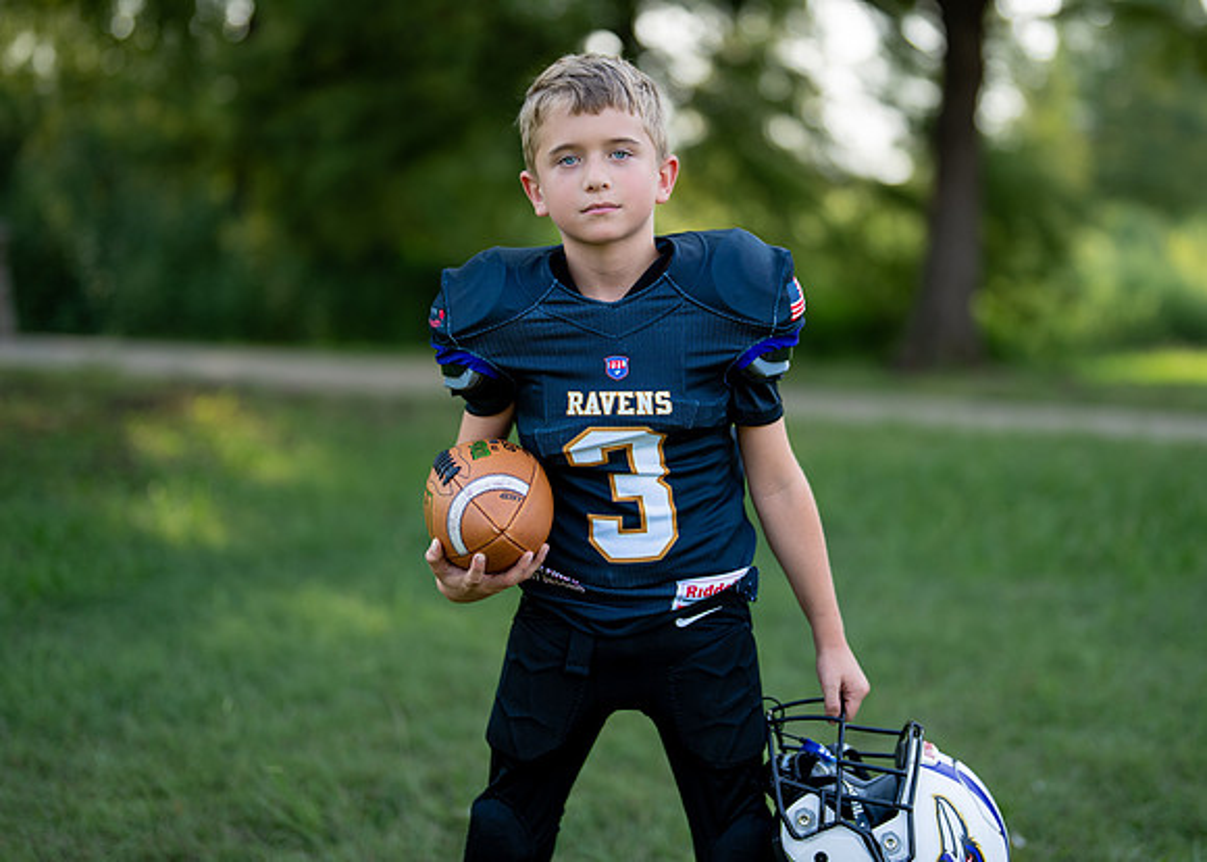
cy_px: 333
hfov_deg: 29.9
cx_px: 655
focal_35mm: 66
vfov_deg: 21.6
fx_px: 2259
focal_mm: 50
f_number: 1.2
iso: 100
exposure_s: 1/1250
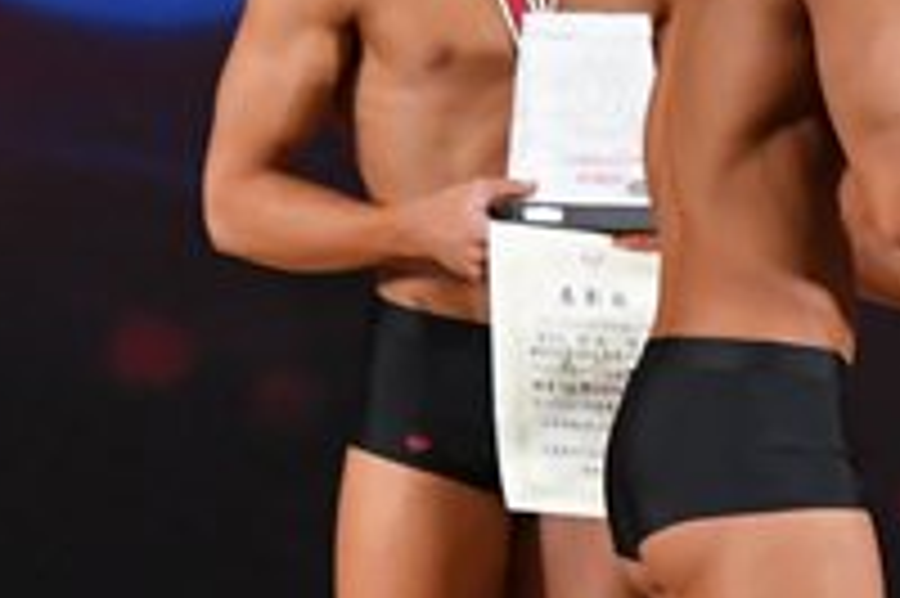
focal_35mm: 841
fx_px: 21007
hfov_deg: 2.4
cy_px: 409
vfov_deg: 1.6
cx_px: 1456
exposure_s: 1/400
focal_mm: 145
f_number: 5.6
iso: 3200
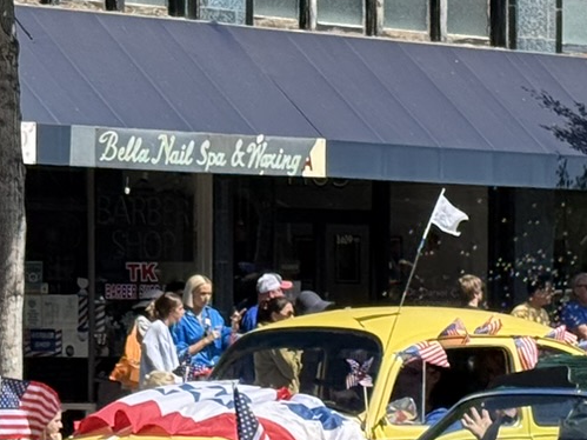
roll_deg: -0.7
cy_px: 505
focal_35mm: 197
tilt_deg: -5.0
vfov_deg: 7.5
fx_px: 3340
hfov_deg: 10.0
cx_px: 466
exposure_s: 1/2976
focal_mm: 6.76
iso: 64
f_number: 1.78
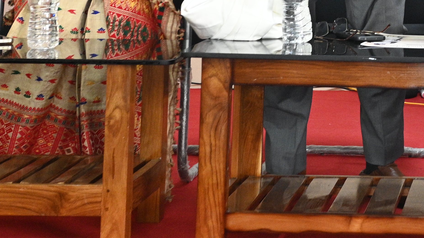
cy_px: -192
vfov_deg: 9.7
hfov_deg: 17.2
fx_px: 1338
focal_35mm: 119
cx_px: 500
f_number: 4
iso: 3200
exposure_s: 1/125
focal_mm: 35
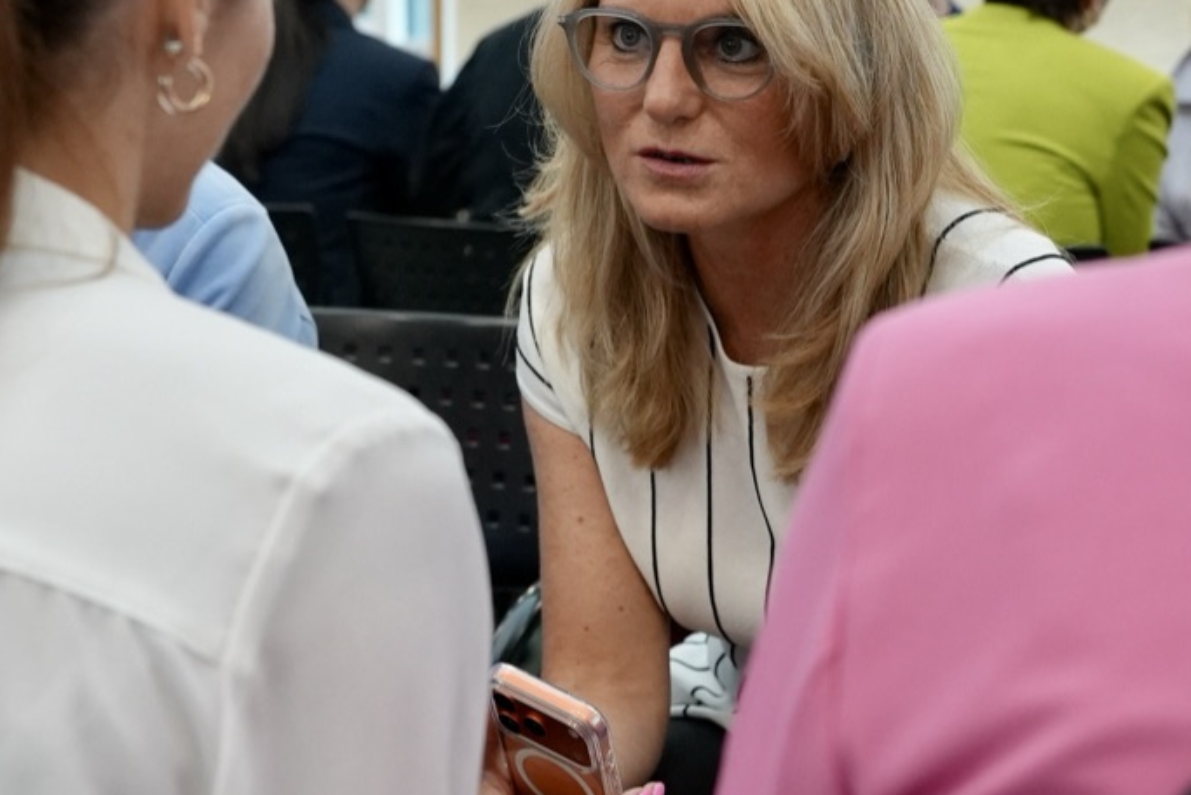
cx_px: 624
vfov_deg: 16.7
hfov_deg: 24.8
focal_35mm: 82
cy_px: 478
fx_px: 2714
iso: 4000
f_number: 4
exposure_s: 1/160
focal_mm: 40
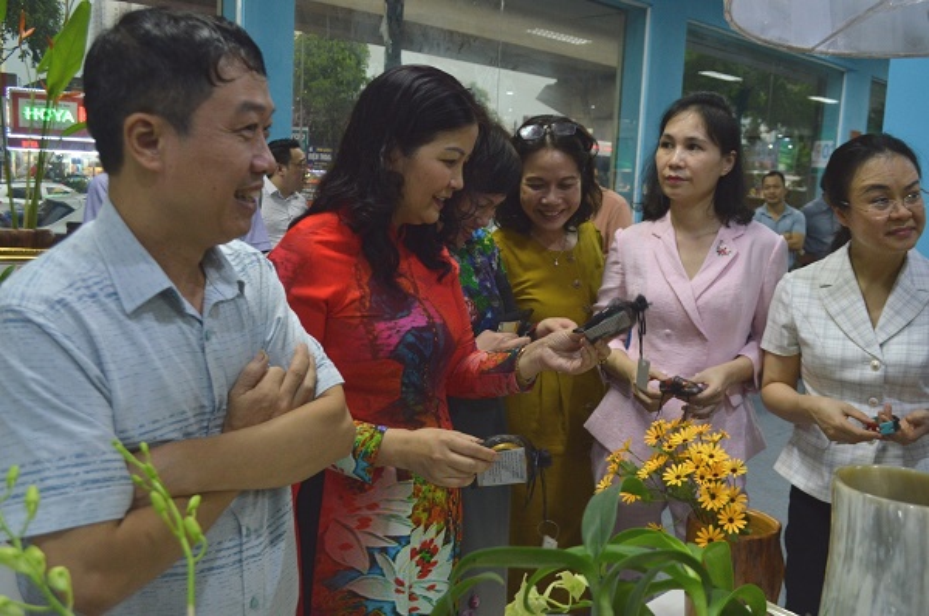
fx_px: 850
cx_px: 464
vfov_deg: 39.8
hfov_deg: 57.3
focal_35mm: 33
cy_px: 308
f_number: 5.6
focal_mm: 22
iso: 800
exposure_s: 1/50
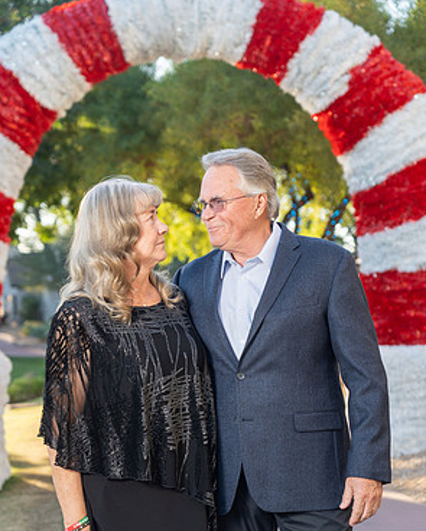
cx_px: 214
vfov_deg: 24.4
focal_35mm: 78
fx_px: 1228
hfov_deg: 19.7
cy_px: 306
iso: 160
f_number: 4
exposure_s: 1/200
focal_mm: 68
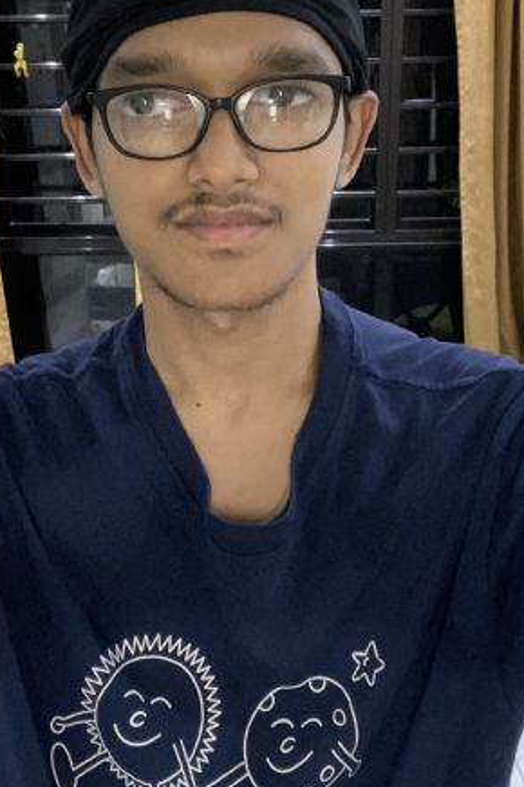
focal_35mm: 43
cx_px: 244
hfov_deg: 31.2
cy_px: 365
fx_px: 939
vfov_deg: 45.4
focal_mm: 2.71
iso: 500
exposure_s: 1/22
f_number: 2.2
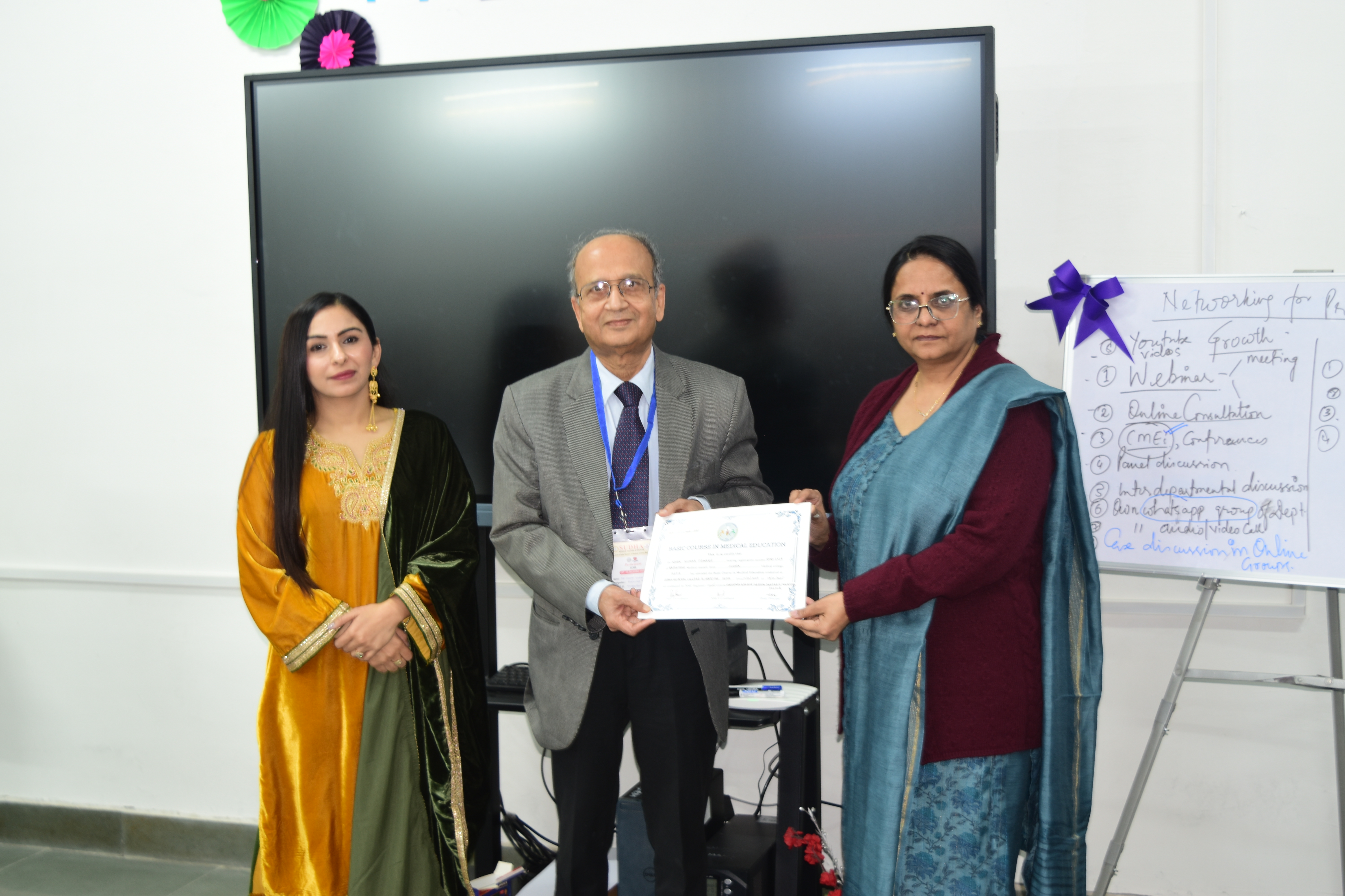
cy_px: 448
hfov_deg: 41.1
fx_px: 1793
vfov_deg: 28.1
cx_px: 672
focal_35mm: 48
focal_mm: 32
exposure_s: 1/6
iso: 125
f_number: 5
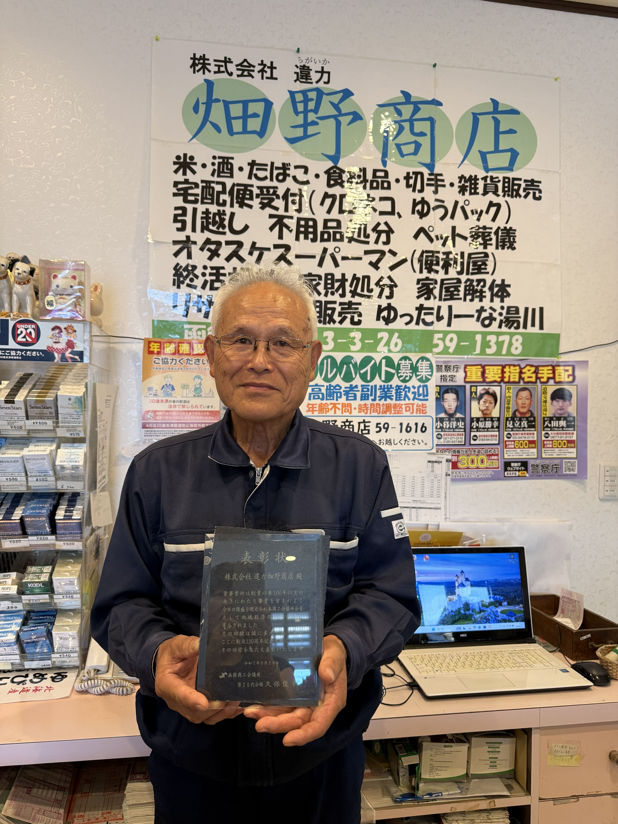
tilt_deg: +1.0
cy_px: 412
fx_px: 571
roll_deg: -1.3
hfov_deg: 56.8
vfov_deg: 71.6
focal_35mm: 24
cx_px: 309
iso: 160
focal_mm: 6.76
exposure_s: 1/50
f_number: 1.78
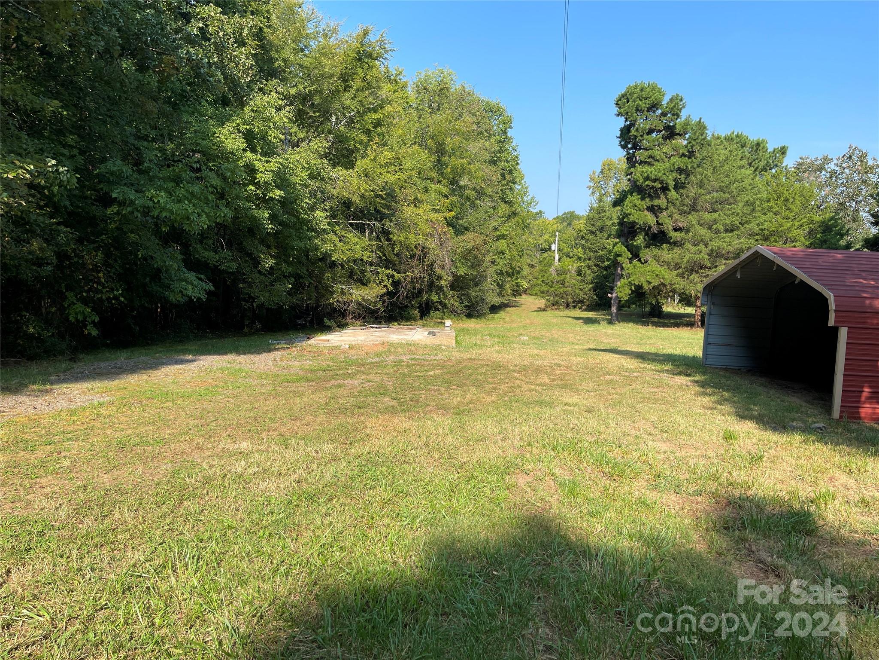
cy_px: 330
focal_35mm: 25
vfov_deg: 54.9
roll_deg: -1.9
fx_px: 635
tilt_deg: -7.6
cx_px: 440
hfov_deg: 69.4
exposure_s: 1/1597
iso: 32
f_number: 1.6
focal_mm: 5.1
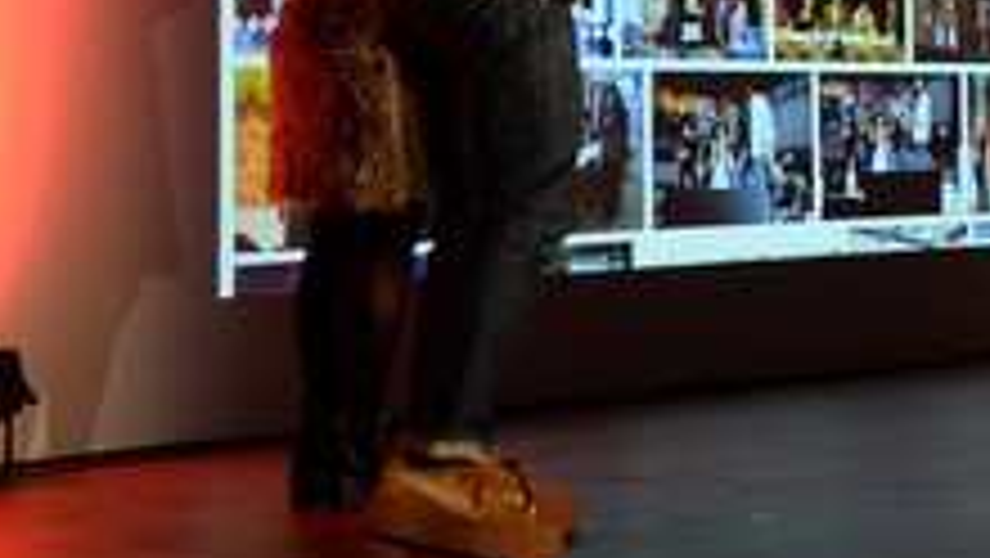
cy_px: -52
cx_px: 1076
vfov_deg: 11.2
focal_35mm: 107
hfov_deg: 19.2
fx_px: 2810
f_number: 5
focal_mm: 44
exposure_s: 1/30
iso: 640
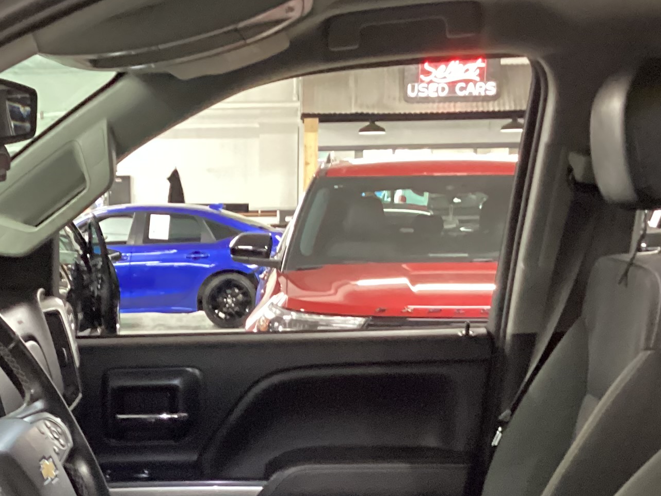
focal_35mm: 79
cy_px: 617
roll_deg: +0.0
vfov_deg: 17.7
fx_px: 1509
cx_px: 181
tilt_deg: -17.3
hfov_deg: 24.5
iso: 640
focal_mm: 3.3
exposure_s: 1/20
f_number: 2.4
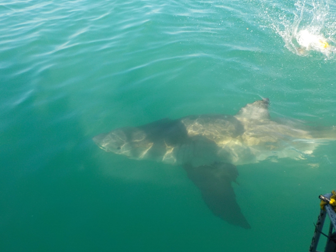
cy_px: 126
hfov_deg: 60.0
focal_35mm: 30
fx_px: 291
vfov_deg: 46.8
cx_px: 168
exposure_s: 1/640
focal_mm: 4.1
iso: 125
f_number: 3.3
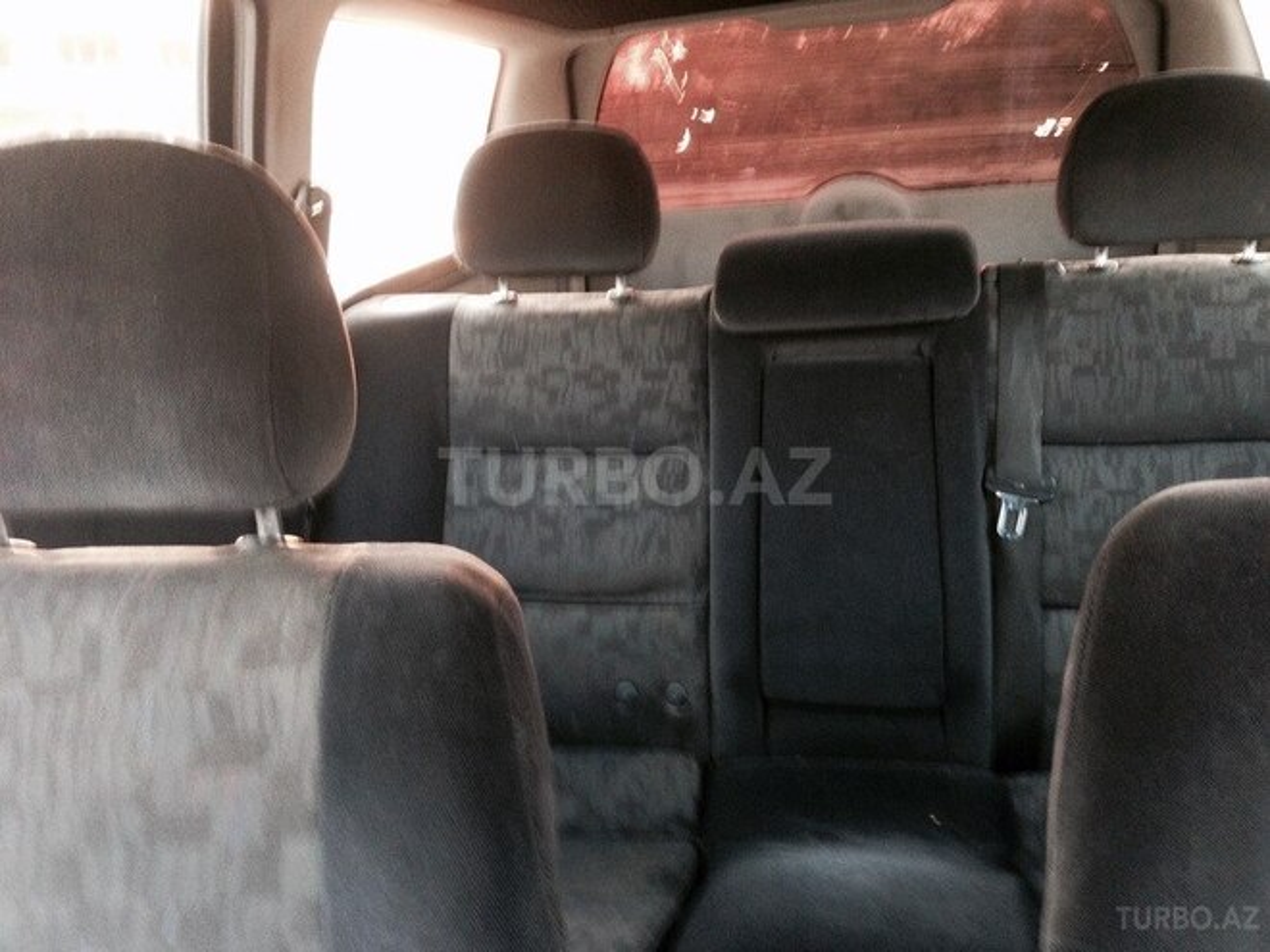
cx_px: 635
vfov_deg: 42.9
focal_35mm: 33
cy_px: 476
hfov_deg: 55.4
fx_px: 1211
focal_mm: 4.12
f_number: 2.4
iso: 200
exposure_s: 1/20
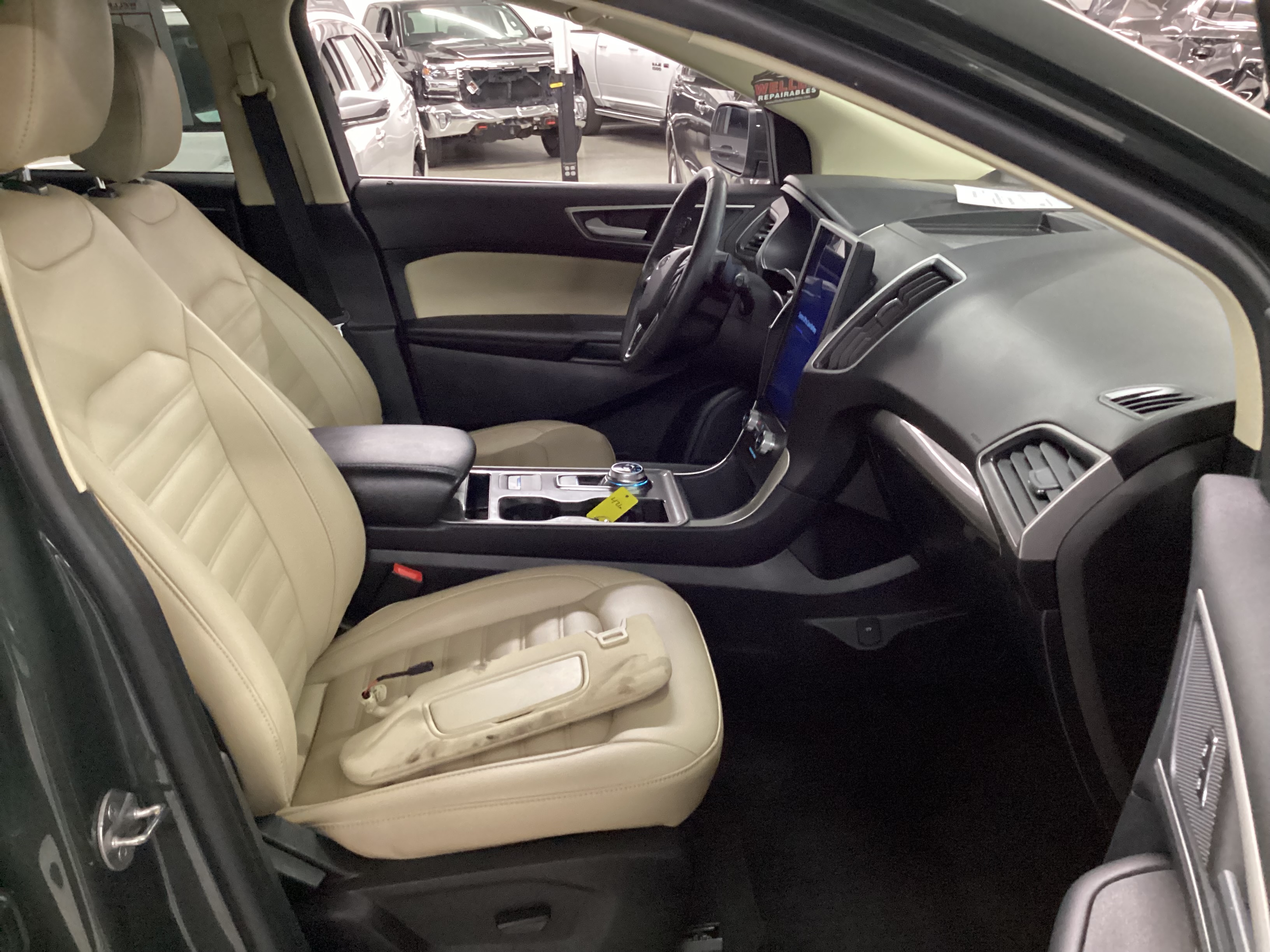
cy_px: 476
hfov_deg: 58.4
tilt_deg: -23.4
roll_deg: +2.0
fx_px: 1137
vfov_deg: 45.4
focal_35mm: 31
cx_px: 635
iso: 640
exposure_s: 1/30
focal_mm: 3.3
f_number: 2.4
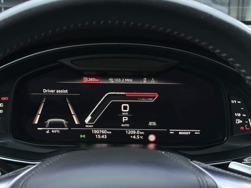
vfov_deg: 30.3
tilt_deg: -16.6
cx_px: 126
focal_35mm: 48
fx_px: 348
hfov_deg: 39.7
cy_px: 94
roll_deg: -0.6
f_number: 1.78
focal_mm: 6.76
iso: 500
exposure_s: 1/33
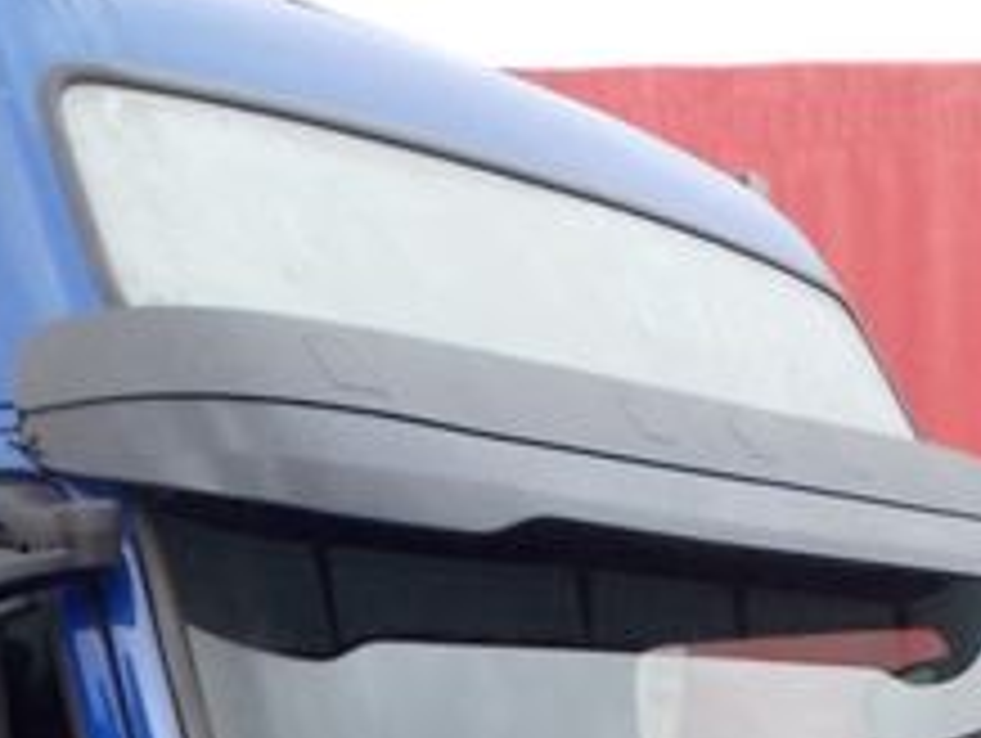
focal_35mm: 85
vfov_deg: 16.4
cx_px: 410
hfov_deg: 23.0
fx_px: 2412
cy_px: 986
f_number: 3.3
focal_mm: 4.1
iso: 100
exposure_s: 1/25
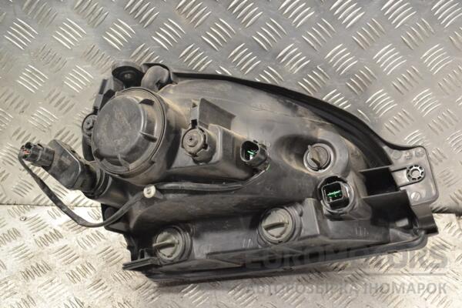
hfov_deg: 49.6
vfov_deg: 34.2
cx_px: 231
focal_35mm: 39
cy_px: 154
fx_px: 500
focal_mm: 26
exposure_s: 1/160
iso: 3200
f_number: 6.3
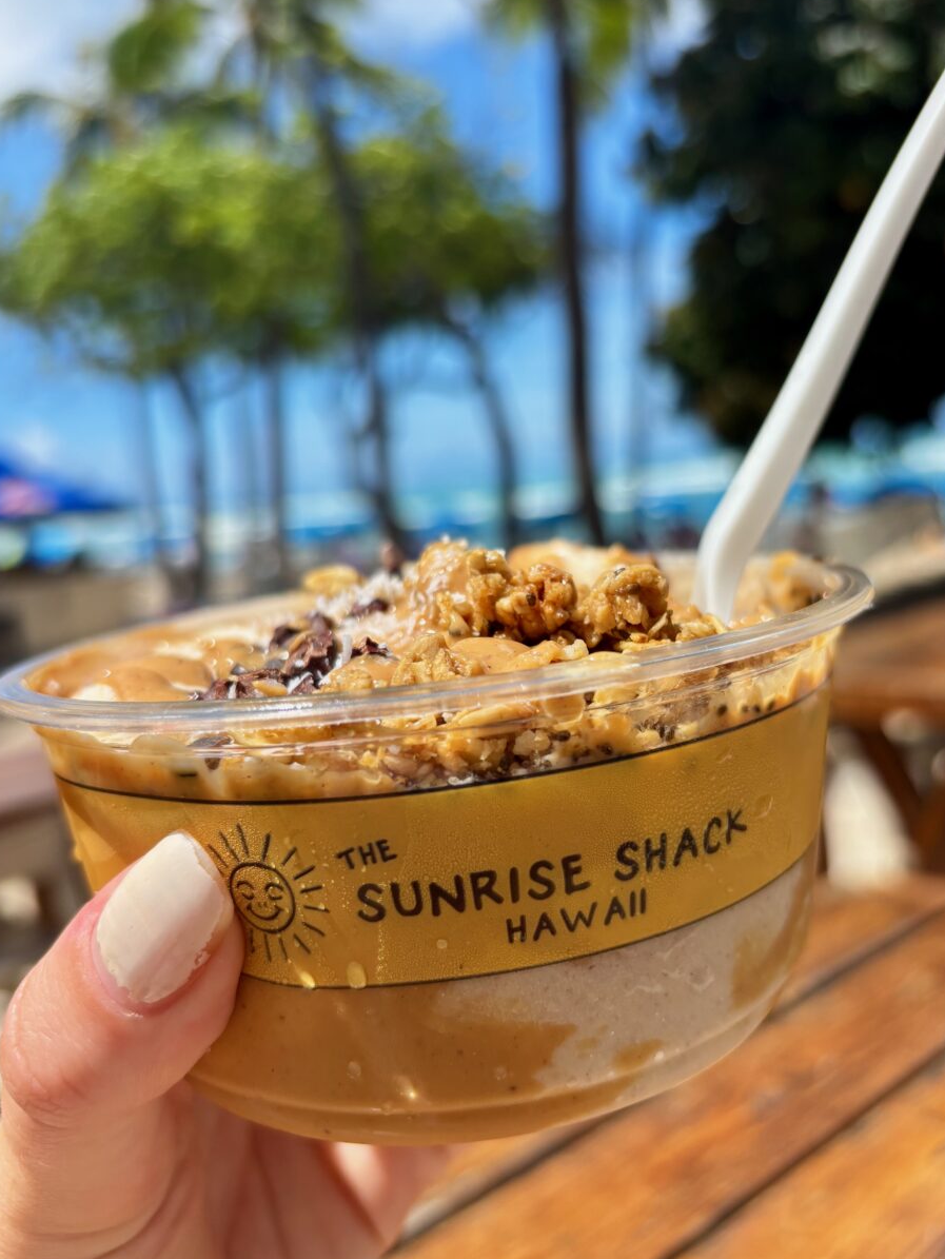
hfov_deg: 48.2
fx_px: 1055
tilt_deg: -7.2
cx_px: 518
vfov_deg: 61.6
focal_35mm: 29
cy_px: 604
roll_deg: +4.9
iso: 50
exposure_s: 1/2933
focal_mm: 5.96
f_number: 1.6
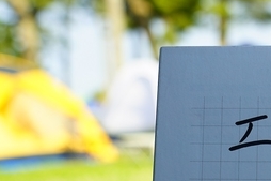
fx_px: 925
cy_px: 241
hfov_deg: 15.9
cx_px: 340
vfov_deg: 10.8
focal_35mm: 123
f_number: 8
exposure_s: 1/100
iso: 100
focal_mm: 39
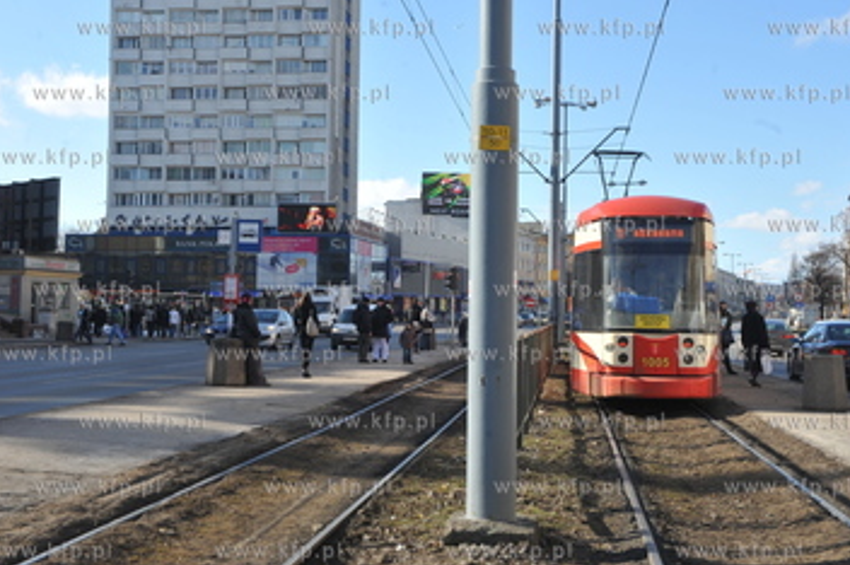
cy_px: 256
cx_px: 456
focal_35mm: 50
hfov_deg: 39.6
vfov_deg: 26.9
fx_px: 1179
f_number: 9
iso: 400
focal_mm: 44
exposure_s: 1/640
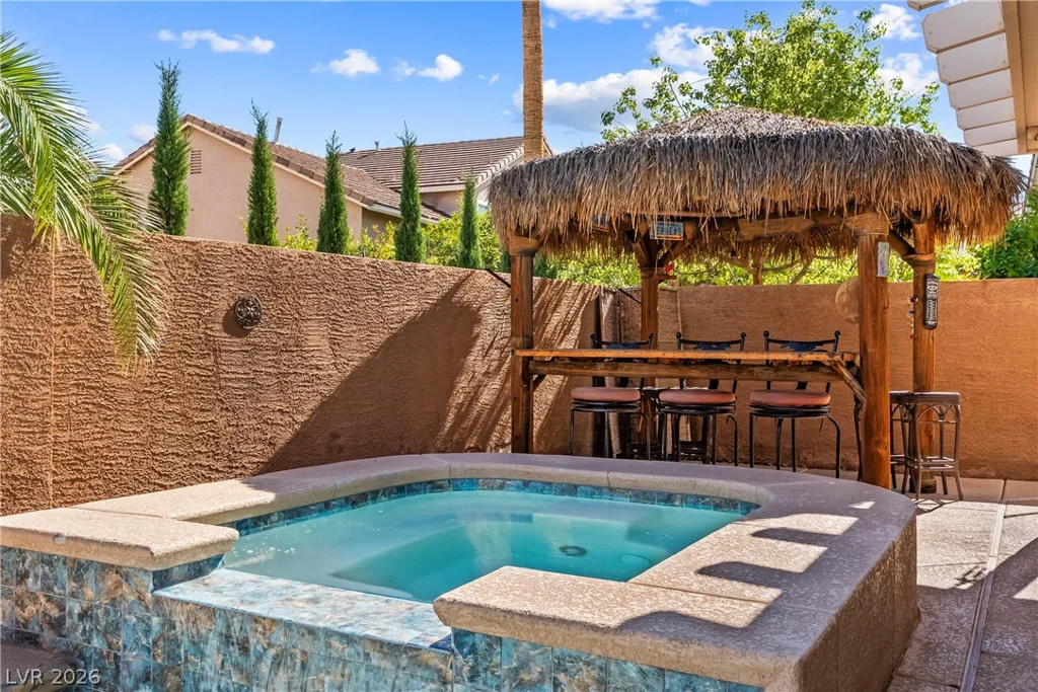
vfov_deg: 42.3
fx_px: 894
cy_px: 346
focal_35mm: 31
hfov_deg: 60.3
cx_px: 519
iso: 400
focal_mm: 21
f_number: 8
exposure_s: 1/8000
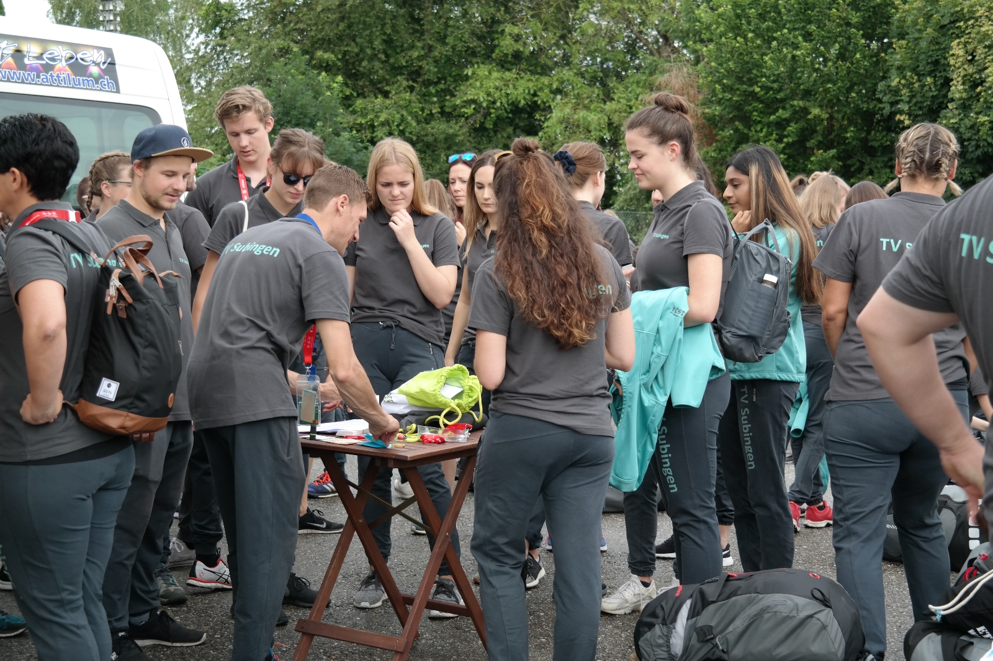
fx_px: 1682
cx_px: 496
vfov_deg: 22.3
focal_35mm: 61
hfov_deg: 32.9
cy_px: 330
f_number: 5
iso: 100
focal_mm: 40
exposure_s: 1/125
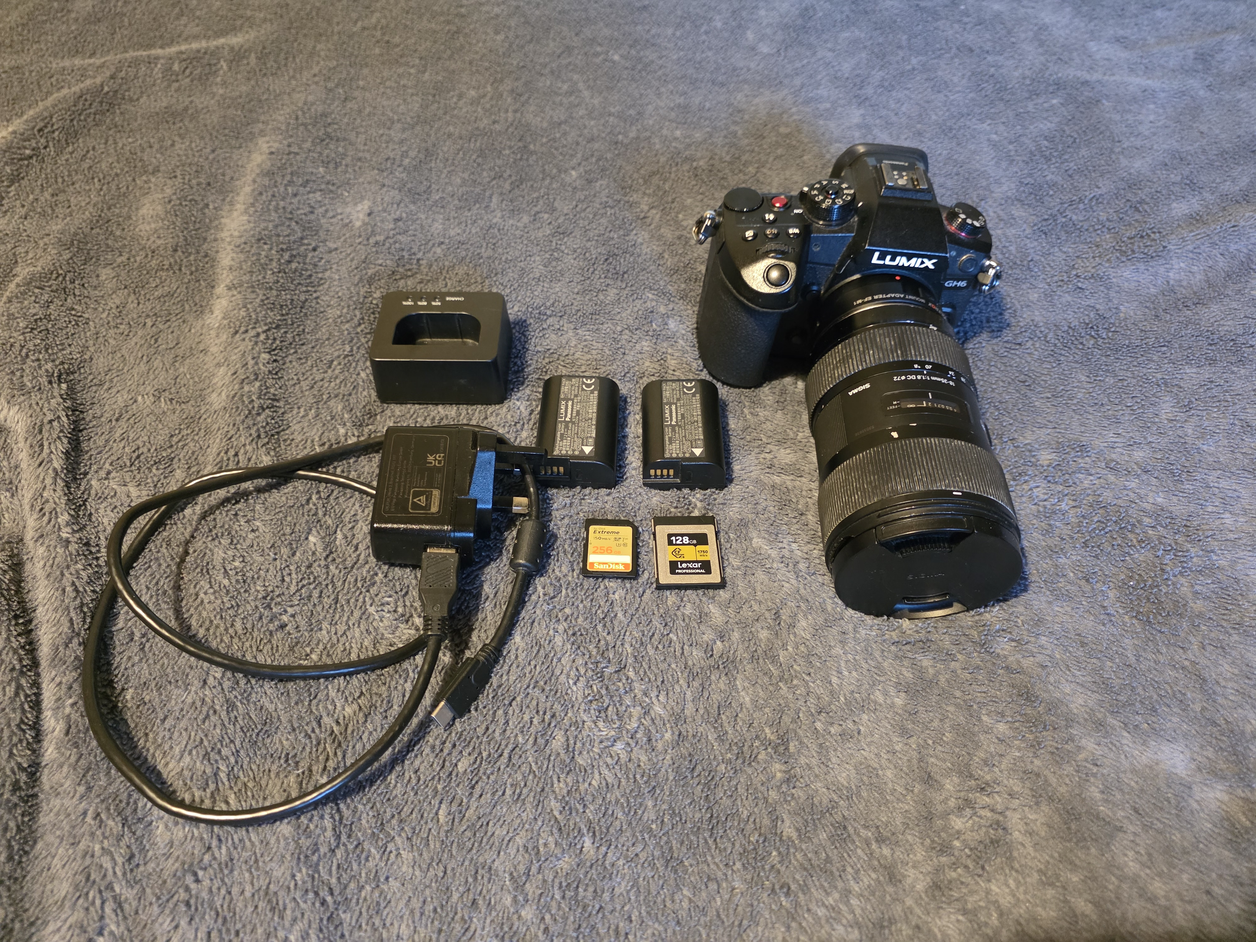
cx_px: 628
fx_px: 835
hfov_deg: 73.9
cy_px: 471
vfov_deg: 58.9
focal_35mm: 23
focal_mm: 6.3
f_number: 1.7
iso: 2000
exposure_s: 1/100
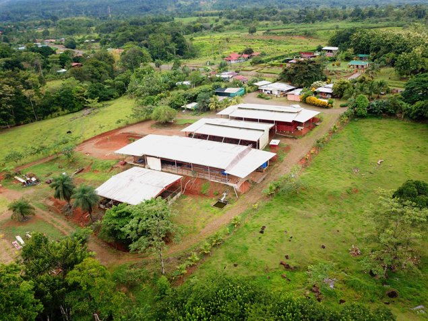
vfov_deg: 53.0
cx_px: 214
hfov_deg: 67.3
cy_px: 160
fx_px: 321
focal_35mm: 26
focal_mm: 4.73
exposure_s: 1/367
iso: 100
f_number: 2.2
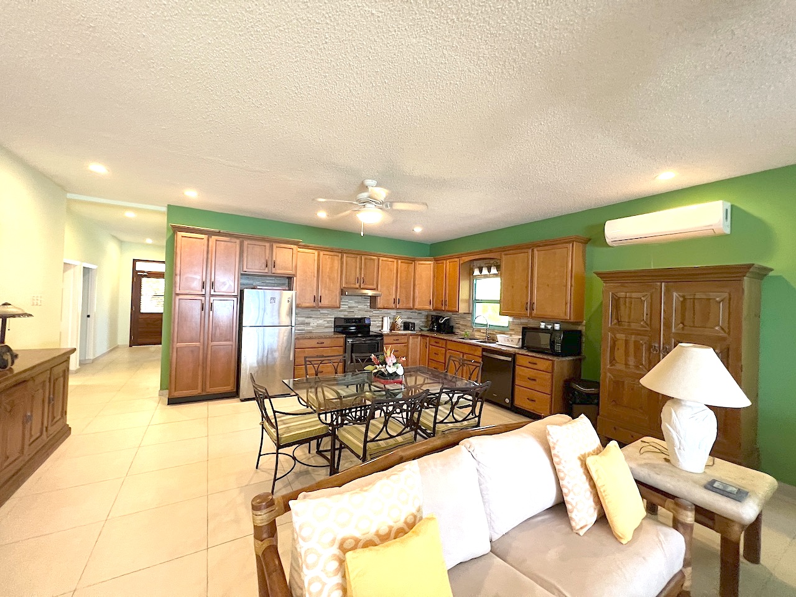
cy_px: 298
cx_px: 398
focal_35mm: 13
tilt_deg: -2.7
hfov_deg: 106.2
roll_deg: -1.3
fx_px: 299
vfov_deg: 89.9
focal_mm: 1.57
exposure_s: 1/60
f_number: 1.8
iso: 250
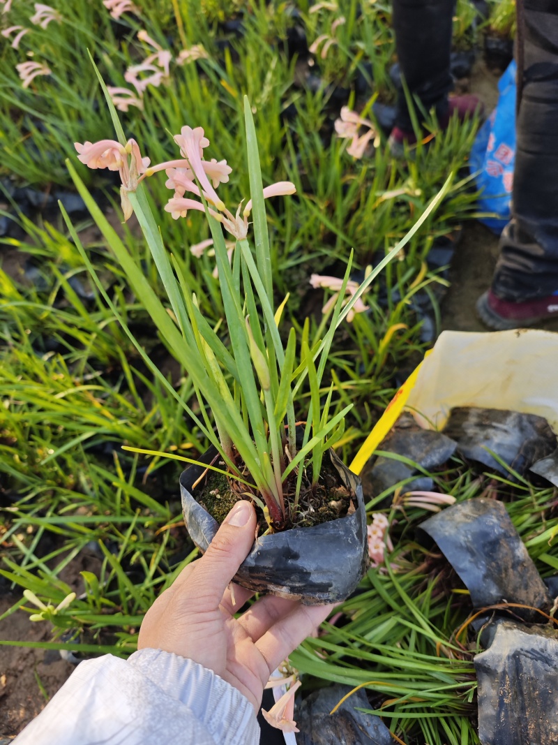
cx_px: 279
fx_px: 494
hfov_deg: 58.9
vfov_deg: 73.9
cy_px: 372
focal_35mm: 23
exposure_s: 1/2000
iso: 160
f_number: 1.6
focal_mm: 6.55
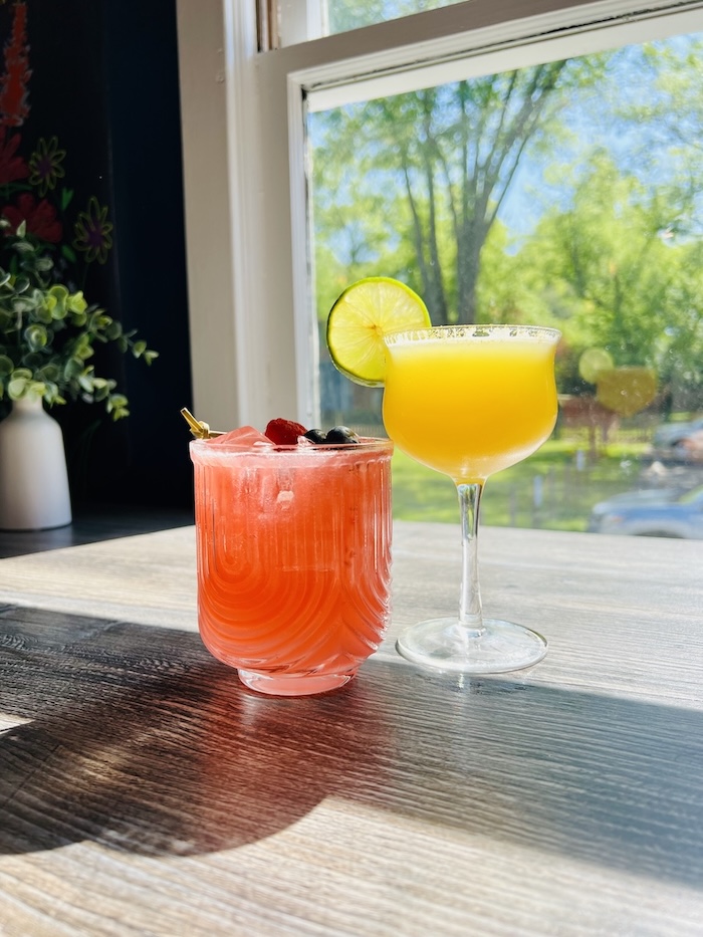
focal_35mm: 26
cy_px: 468
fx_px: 704
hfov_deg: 53.1
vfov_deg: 67.3
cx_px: 352
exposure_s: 1/1311
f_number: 1.5
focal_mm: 5.7
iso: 50
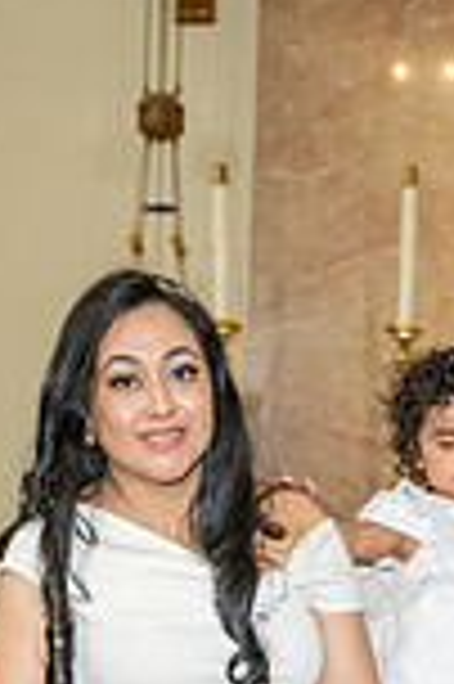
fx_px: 2066
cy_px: 1009
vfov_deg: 17.1
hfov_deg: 12.4
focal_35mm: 109
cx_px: 444
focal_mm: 24
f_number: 3.5
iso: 1250
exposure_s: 1/200
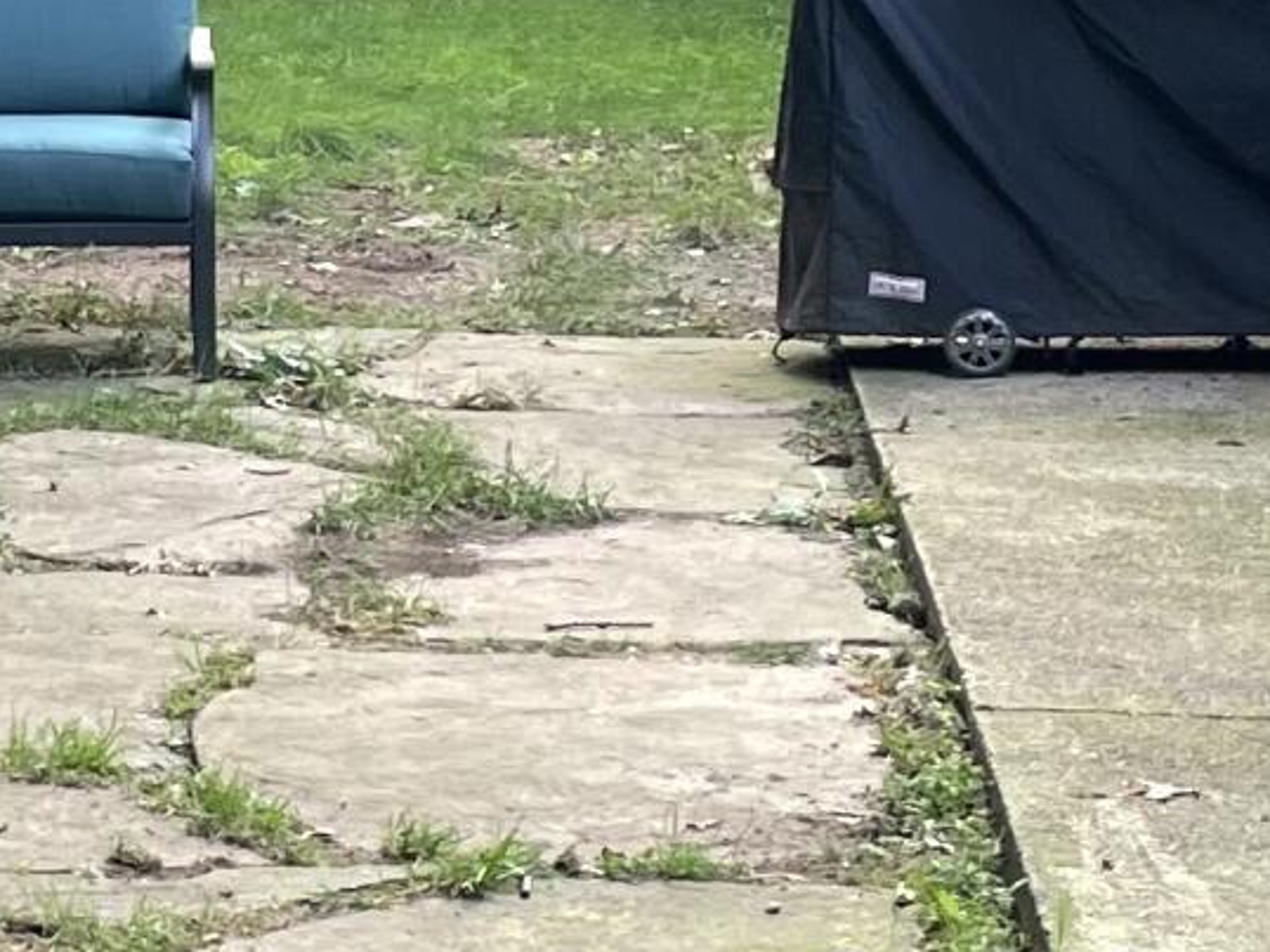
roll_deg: -0.2
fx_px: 5317
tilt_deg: -4.8
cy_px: 229
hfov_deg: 13.5
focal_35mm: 145
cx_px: 231
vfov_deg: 10.2
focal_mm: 4.2
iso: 64
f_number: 1.6
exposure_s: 1/121
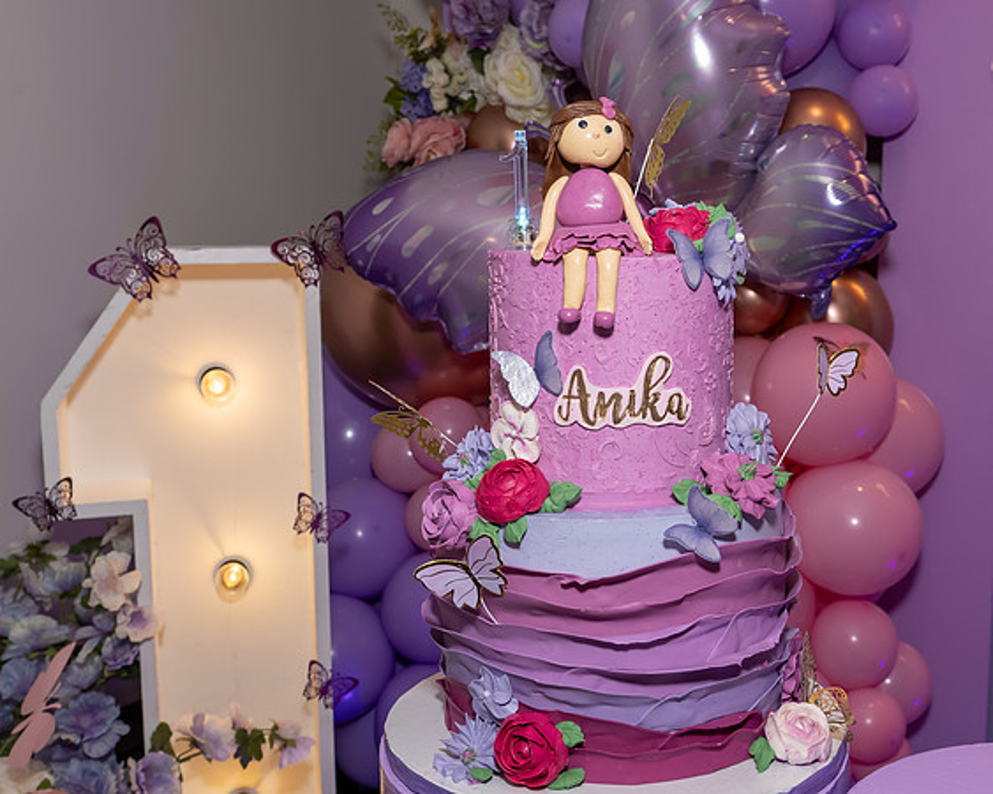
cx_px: 605
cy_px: 401
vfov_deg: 35.2
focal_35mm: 43
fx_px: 1252
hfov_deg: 43.0
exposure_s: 1/200
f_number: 7.1
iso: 800
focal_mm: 24
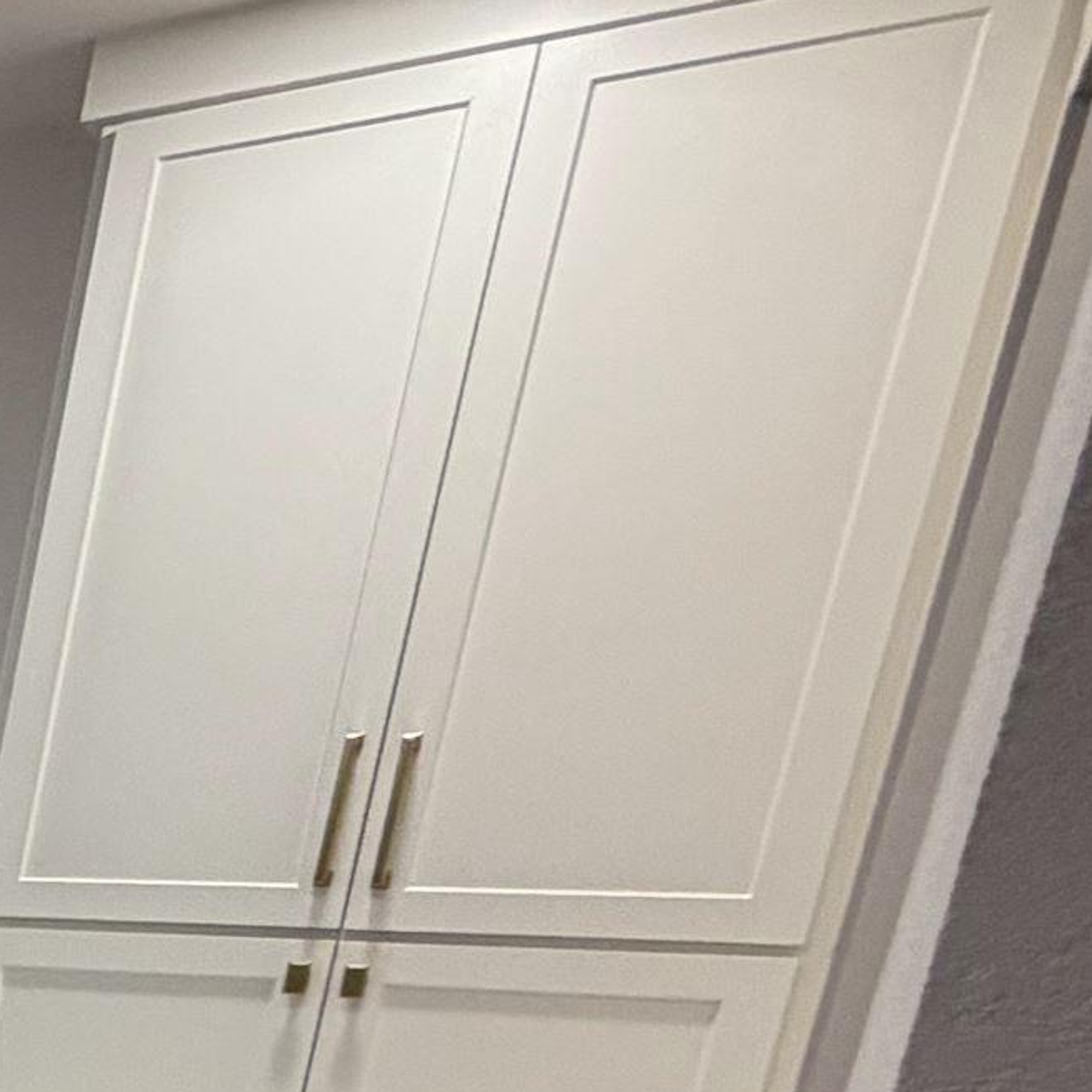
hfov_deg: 16.0
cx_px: -1422
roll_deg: -2.4
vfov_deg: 26.2
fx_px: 2070
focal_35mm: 58
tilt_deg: -13.3
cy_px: 1329
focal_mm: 2.22
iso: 320
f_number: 2.2
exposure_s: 1/120
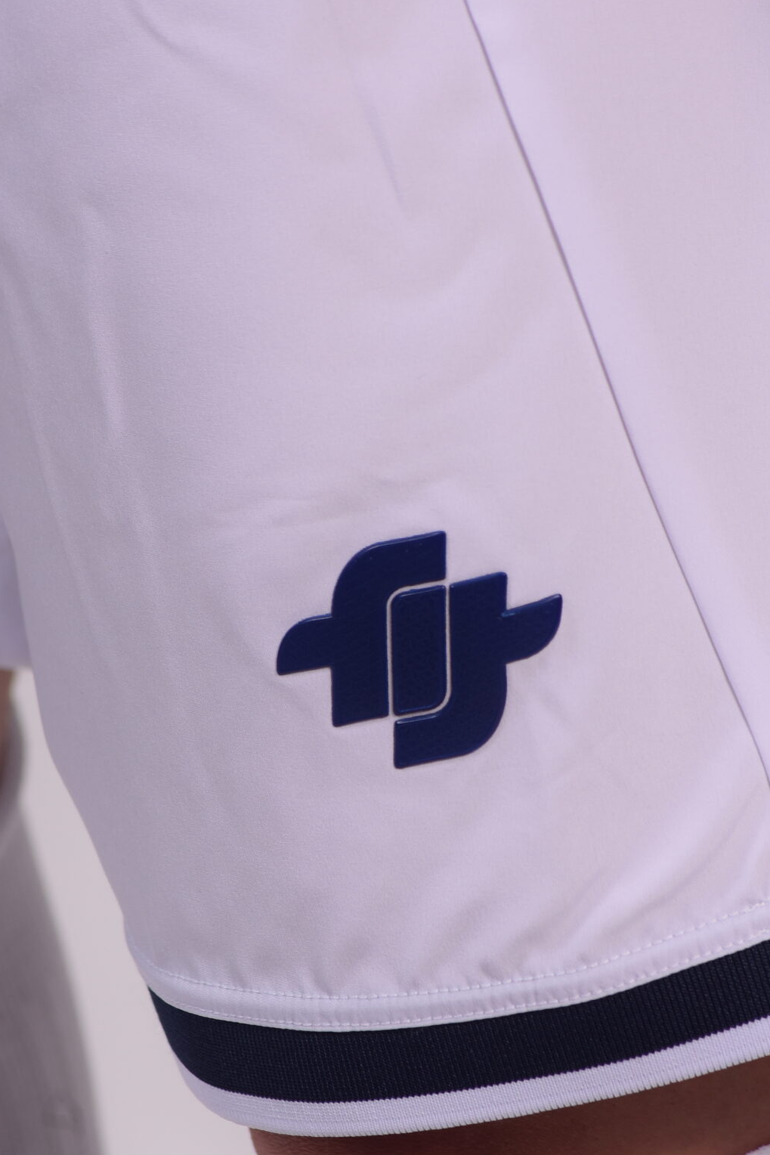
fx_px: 10745
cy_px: 668
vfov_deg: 6.2
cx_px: 435
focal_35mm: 335
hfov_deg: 4.1
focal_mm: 200
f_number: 11
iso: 640
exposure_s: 1/100
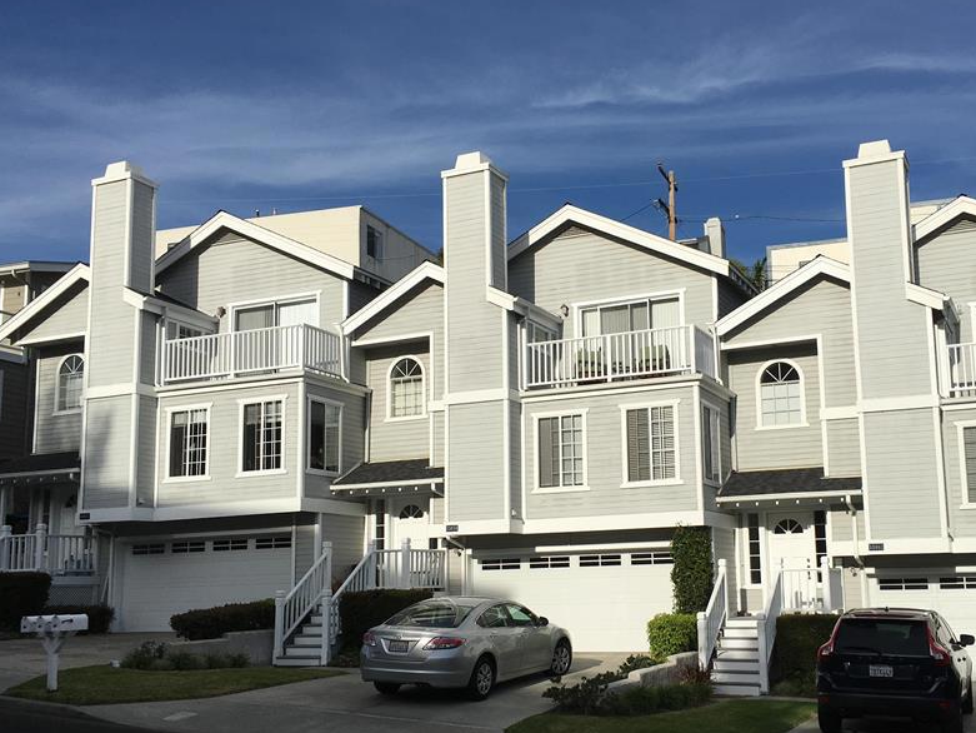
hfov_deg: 48.5
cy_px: 427
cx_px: 610
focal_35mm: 38
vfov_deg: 37.6
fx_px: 1072
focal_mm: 4.15
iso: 25
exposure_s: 1/3846
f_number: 2.2
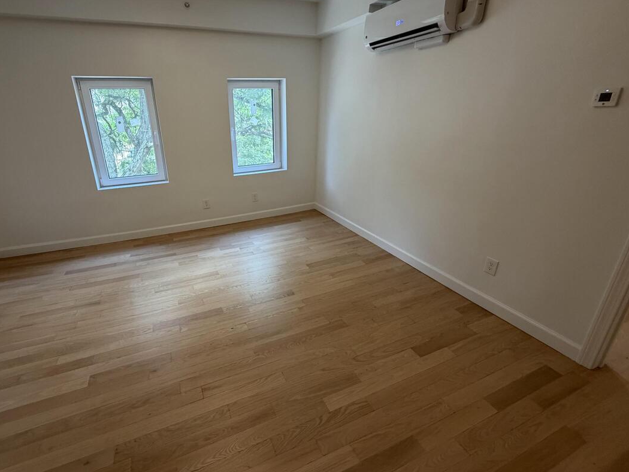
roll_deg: +1.7
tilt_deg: -18.7
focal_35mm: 16
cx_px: 271
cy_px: 210
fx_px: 291
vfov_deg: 77.9
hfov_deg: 93.9
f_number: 2.2
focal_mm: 2.22
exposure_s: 1/120
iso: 250
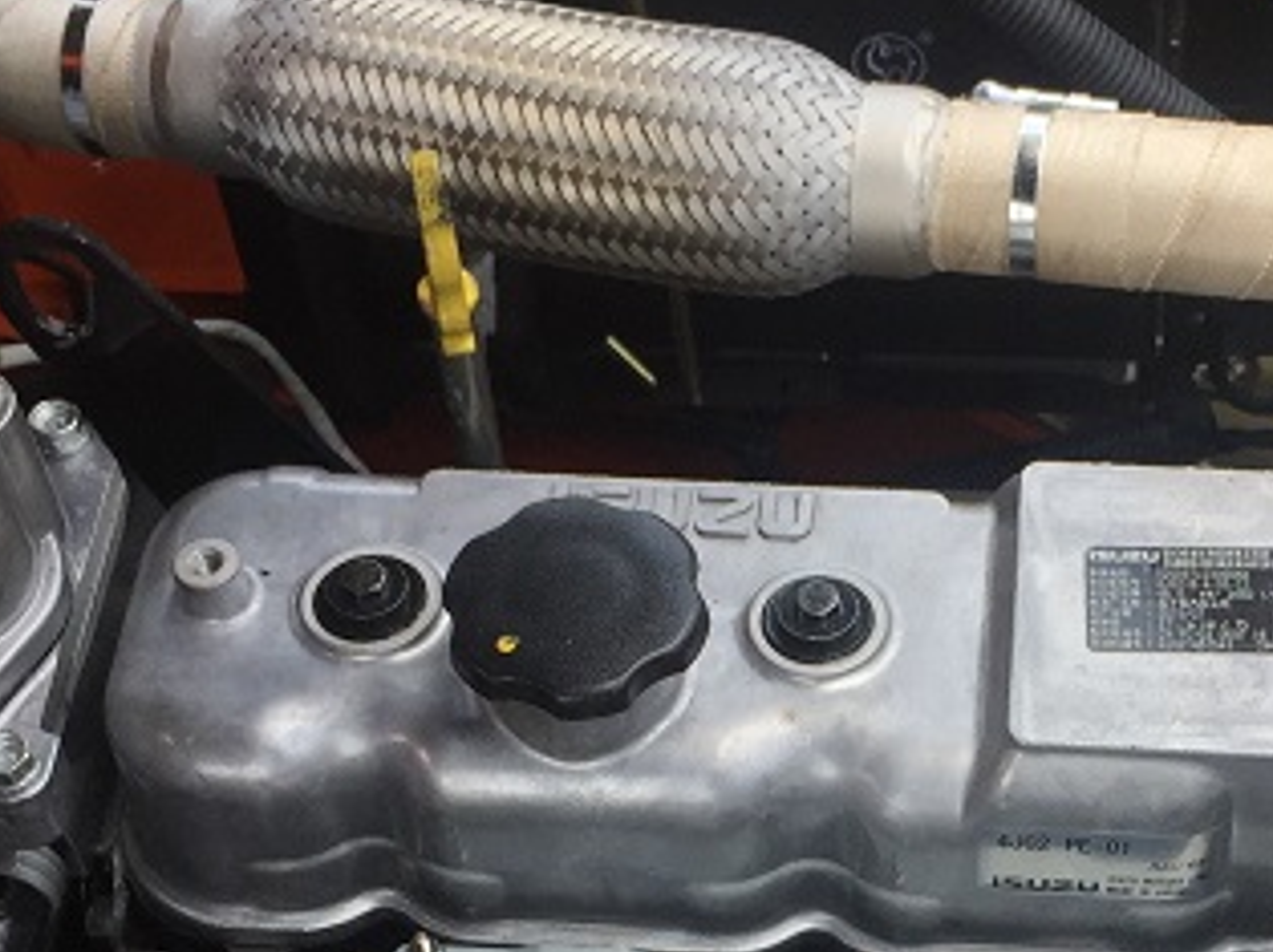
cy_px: 968
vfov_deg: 19.3
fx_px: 2719
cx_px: 908
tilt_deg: -54.5
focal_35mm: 74
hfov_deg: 26.1
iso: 32
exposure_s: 1/507
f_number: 2.2
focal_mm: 4.15
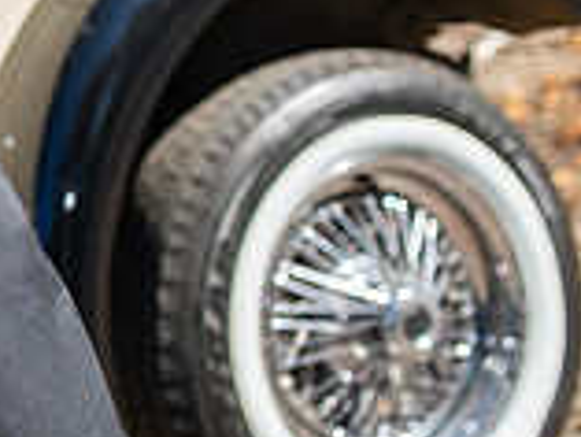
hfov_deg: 14.0
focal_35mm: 124
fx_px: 2083
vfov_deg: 12.0
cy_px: 167
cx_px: -474
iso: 200
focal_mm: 35
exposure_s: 1/1600
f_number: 3.2
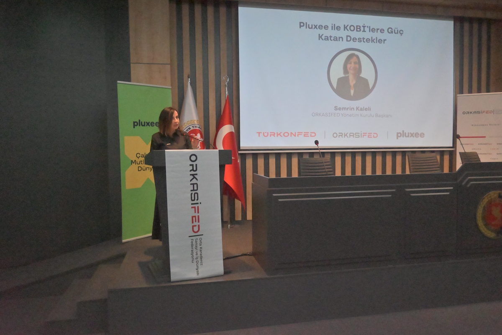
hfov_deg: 65.9
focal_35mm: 28
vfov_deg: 46.8
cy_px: 168
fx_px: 387
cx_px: 251
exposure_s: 1/4000
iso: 11400
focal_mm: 18.5
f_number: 3.8
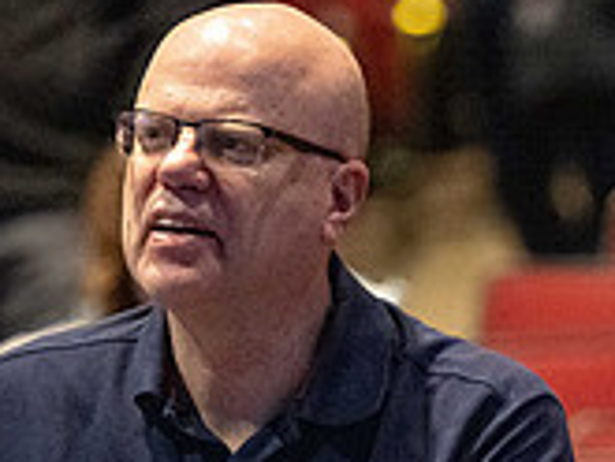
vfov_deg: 2.5
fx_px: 10792
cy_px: 520
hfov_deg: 3.3
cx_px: 563
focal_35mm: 607
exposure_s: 1/160
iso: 12800
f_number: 2.8
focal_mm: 180
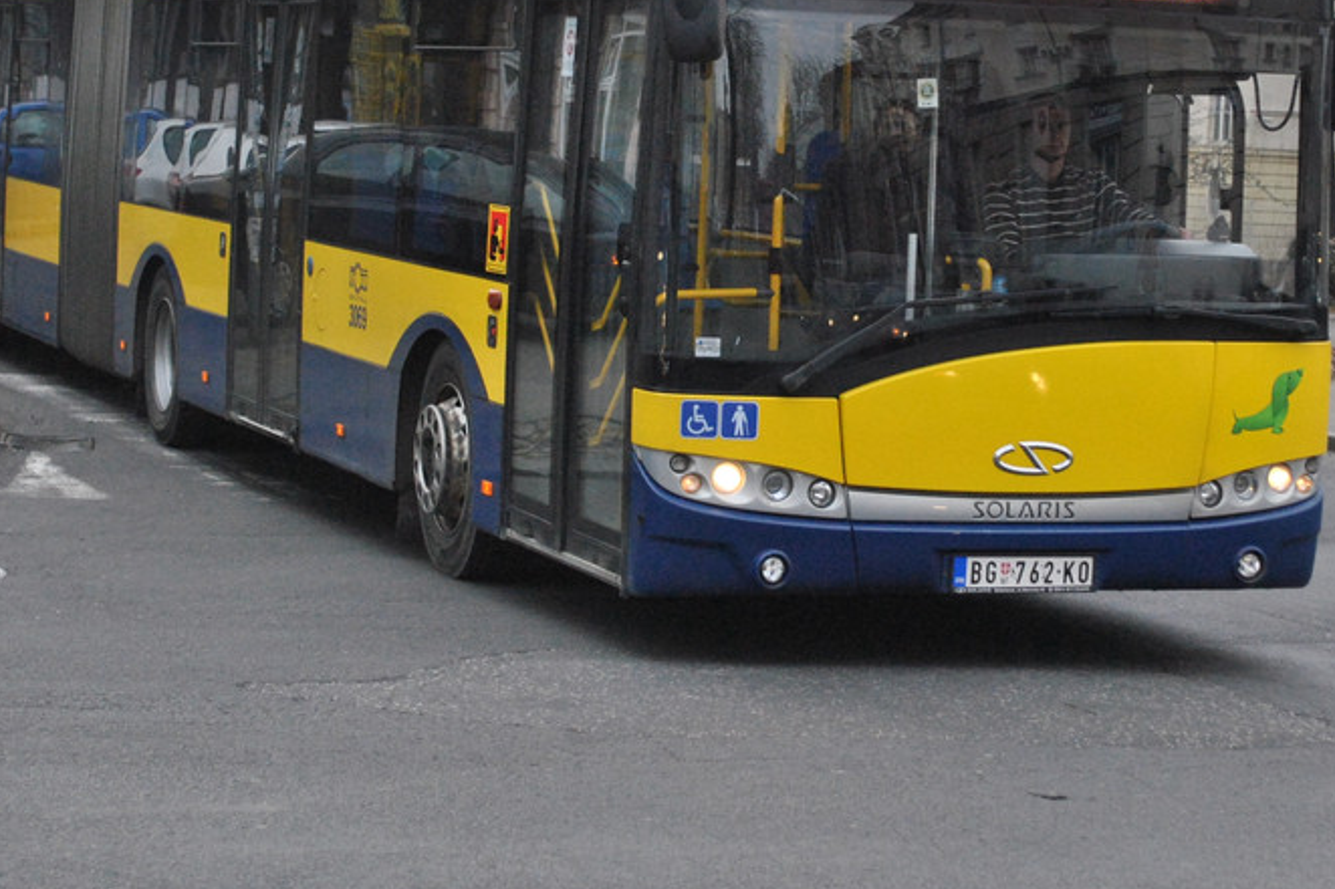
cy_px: 167
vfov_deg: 14.3
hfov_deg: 21.4
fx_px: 3518
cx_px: 826
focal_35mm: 95
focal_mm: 35
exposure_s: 1/500
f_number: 5
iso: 720
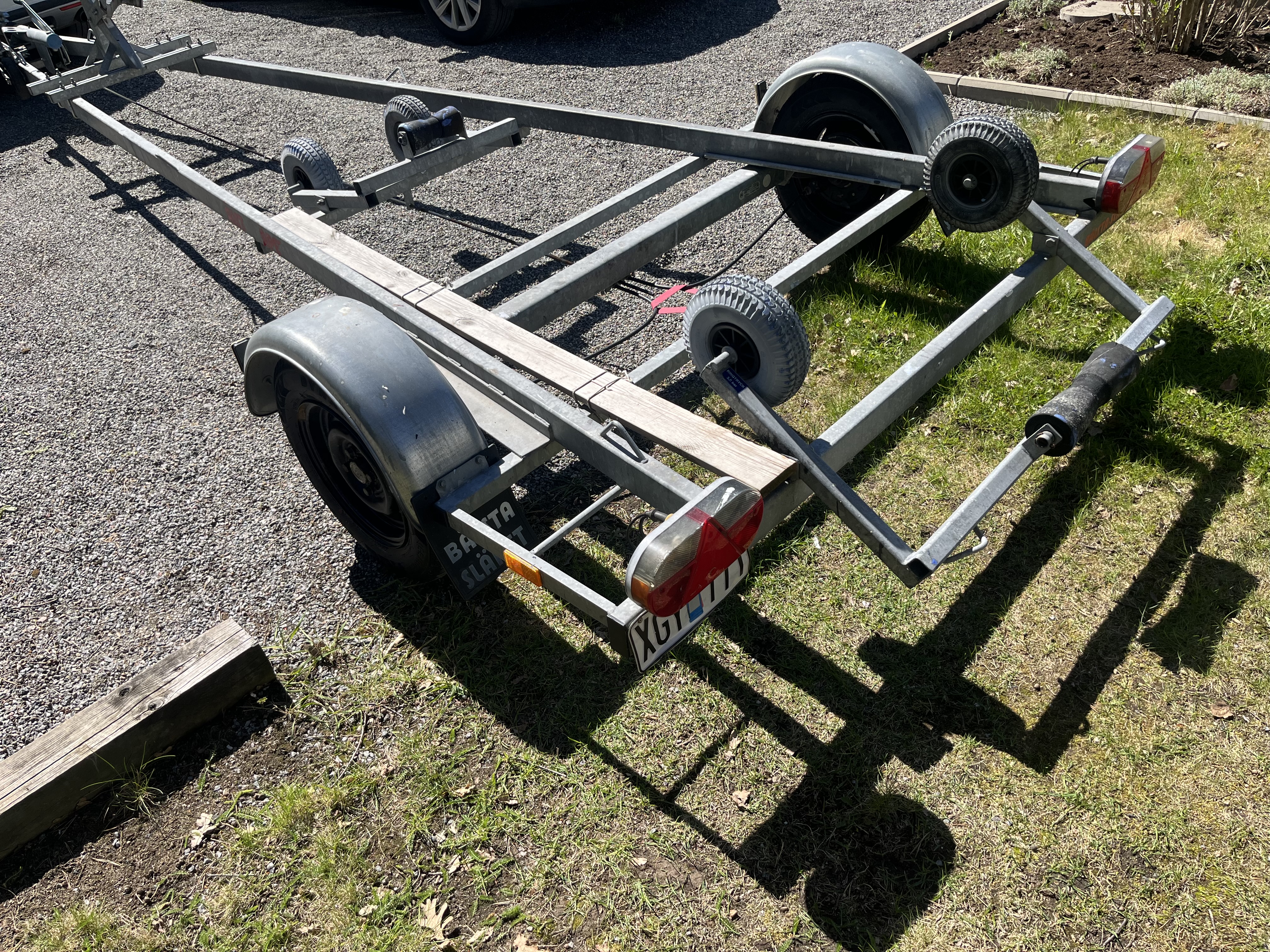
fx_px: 954
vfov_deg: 53.1
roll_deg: +4.8
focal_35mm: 26
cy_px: 476
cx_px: 635
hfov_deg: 67.3
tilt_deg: -39.1
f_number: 1.6
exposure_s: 1/2358
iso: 50
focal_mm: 5.1
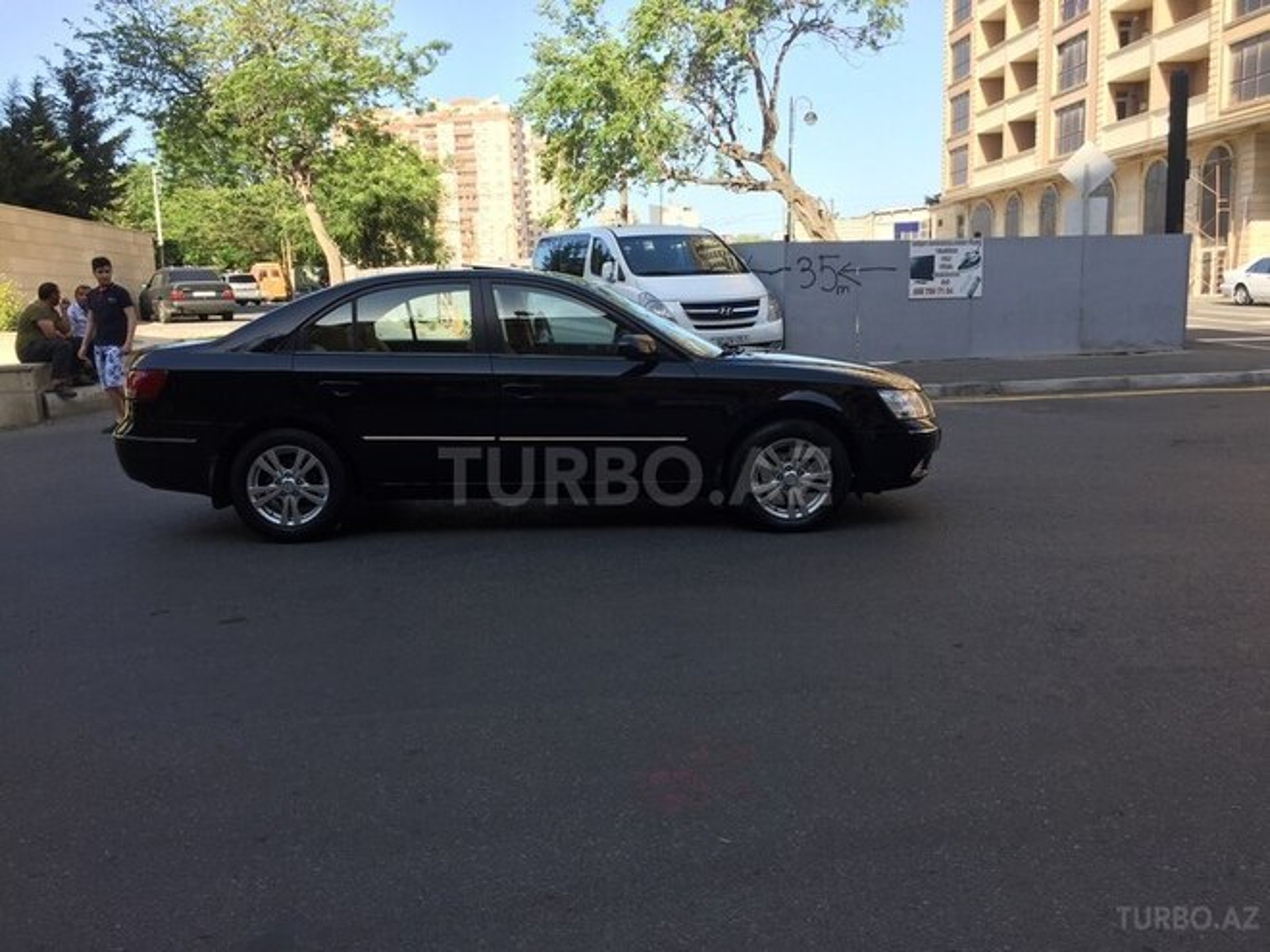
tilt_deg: -8.7
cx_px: 635
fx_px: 1064
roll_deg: +0.1
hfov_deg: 61.7
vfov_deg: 48.2
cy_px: 476
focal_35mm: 29
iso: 32
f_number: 2.2
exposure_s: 1/590
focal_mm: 4.15
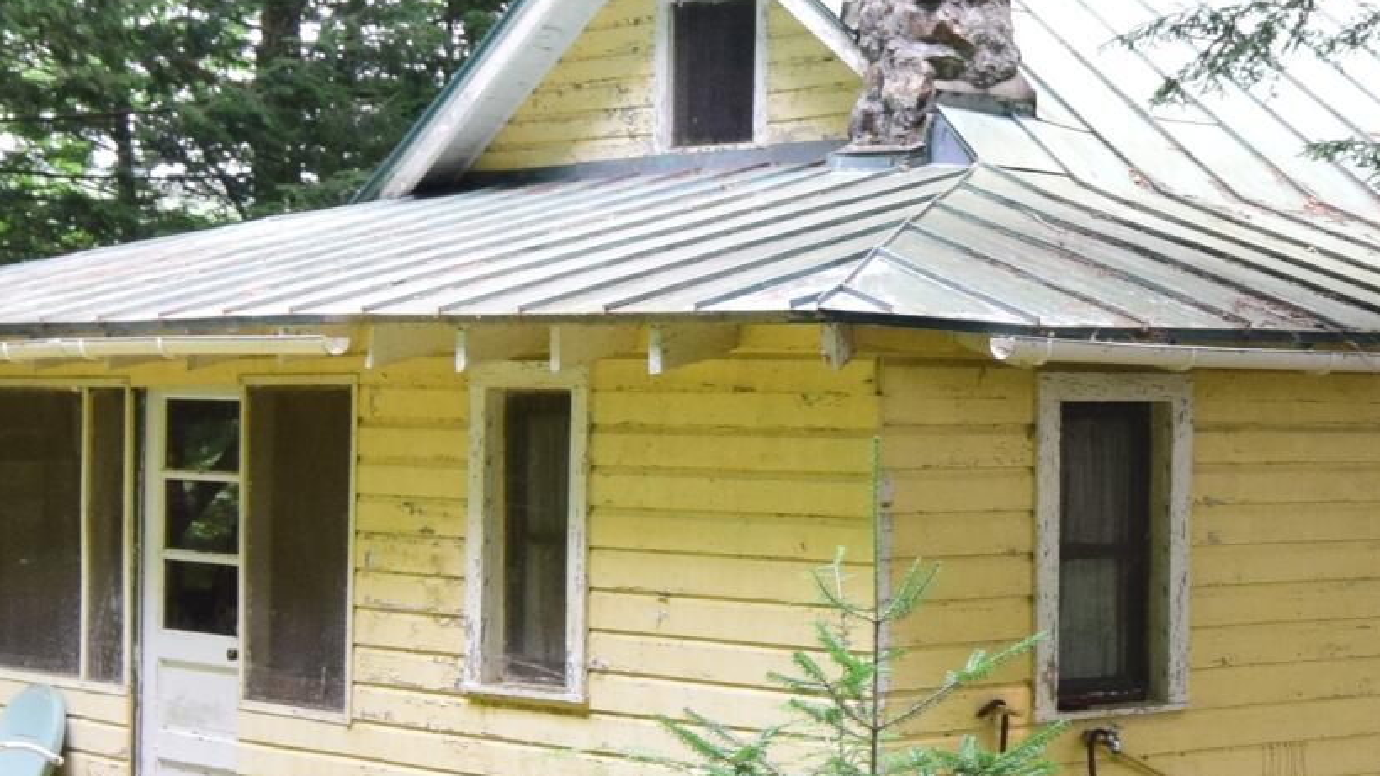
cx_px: 1094
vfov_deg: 13.1
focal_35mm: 92
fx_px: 3366
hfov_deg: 22.9
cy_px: 451
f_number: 5.6
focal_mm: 16
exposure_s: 1/125
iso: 800
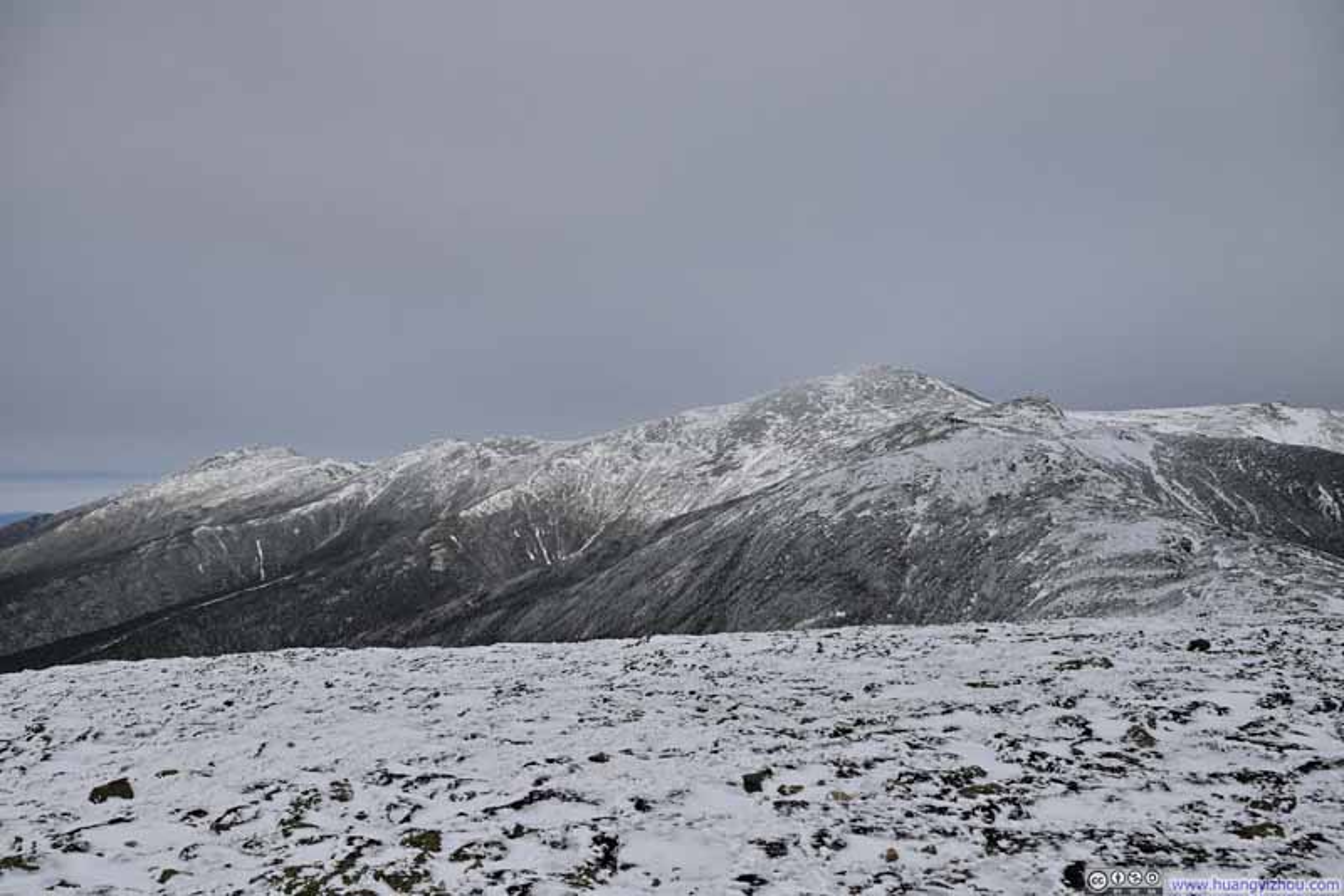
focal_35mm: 33
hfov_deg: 57.2
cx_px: 672
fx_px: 1232
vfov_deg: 40.0
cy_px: 448
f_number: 5.6
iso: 100
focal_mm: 33
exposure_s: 1/2500
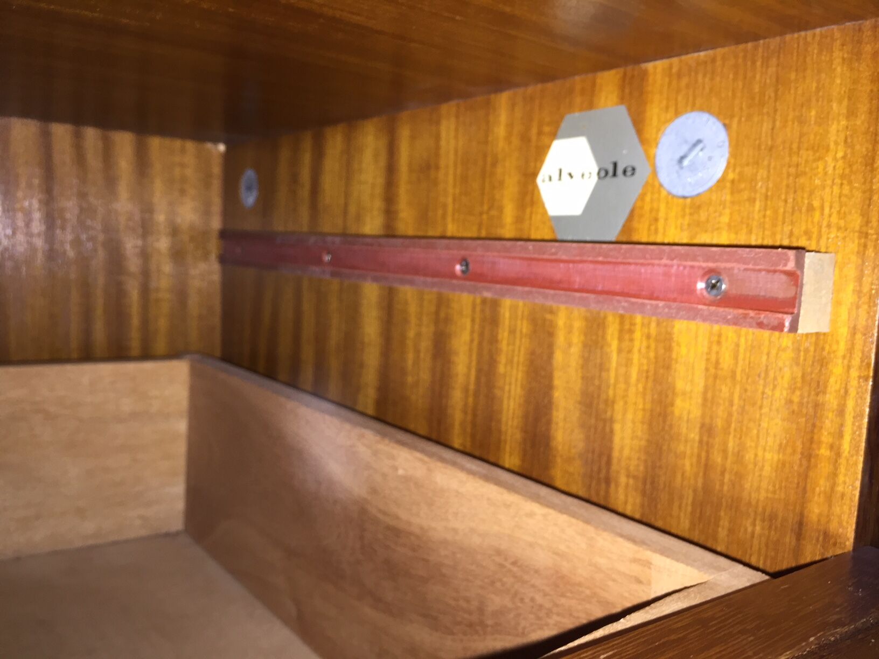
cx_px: 440
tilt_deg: -4.9
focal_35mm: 29
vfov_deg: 48.2
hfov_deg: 61.7
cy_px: 330
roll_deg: -3.1
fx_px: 736
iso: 64
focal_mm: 4.15
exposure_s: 1/33
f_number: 2.2
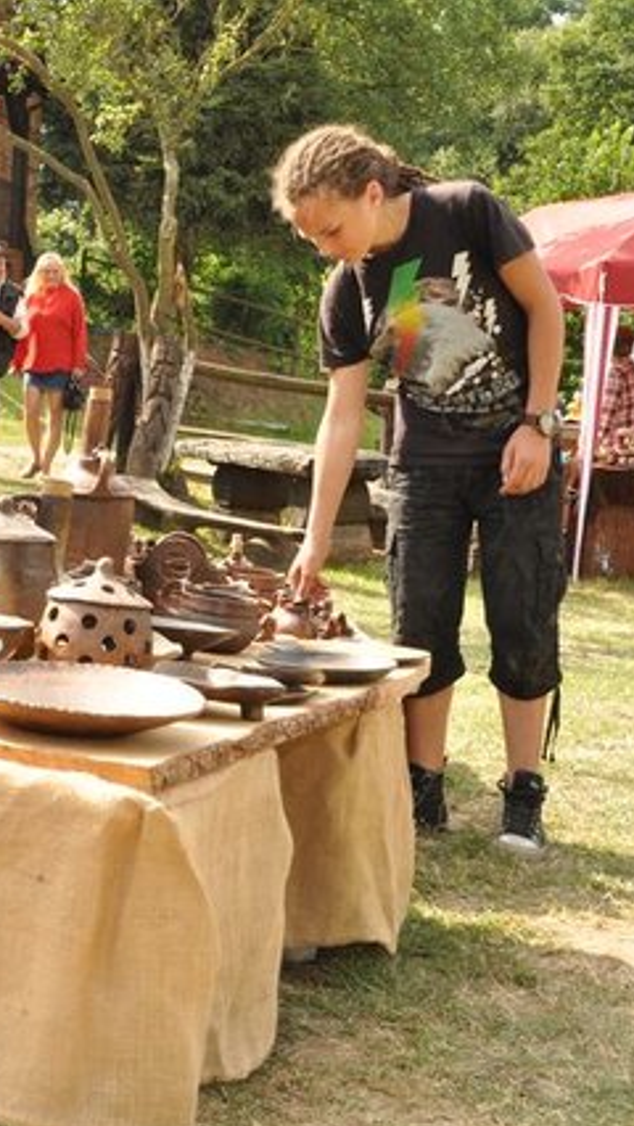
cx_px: -107
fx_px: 1785
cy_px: 567
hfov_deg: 19.1
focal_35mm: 60
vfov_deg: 35.0
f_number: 11
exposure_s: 1/200
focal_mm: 25
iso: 400
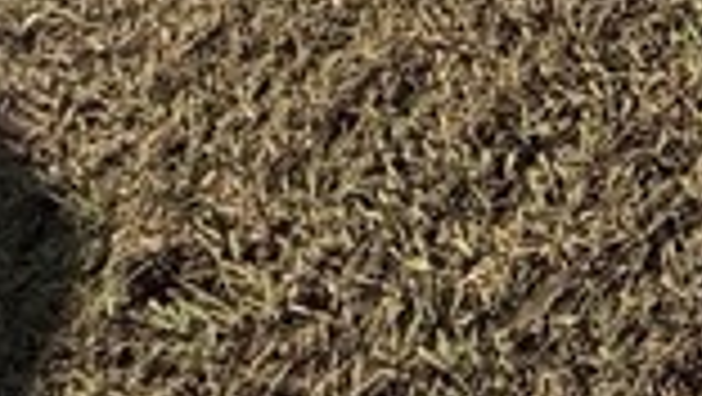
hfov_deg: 12.9
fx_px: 1863
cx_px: 1886
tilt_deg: -11.7
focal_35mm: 100
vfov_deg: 7.6
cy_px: -1256
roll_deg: +3.7
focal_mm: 2.22
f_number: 2.2
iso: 50
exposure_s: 1/3460
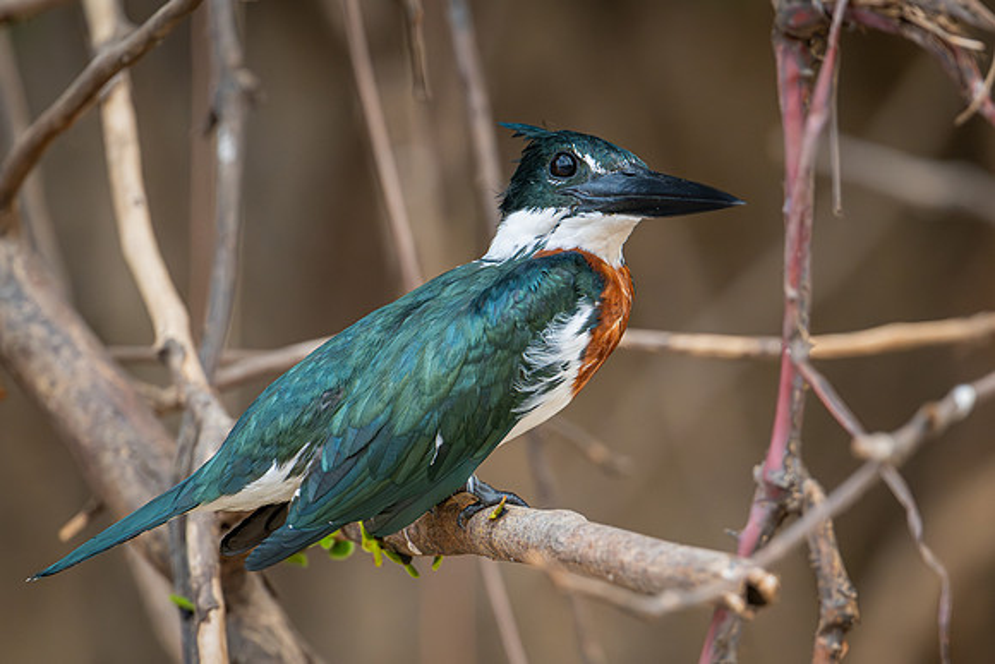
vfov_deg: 1.7
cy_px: 390
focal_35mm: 797
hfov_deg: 2.6
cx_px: 602
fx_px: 22040
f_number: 6.3
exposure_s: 1/2000
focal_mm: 560
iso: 4000
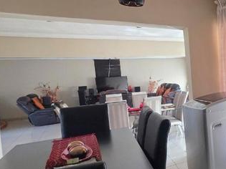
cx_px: 269
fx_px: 215
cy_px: 89
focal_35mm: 33
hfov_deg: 40.0
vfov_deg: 42.9
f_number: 1.9
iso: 400
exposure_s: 1/101
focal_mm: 2.2
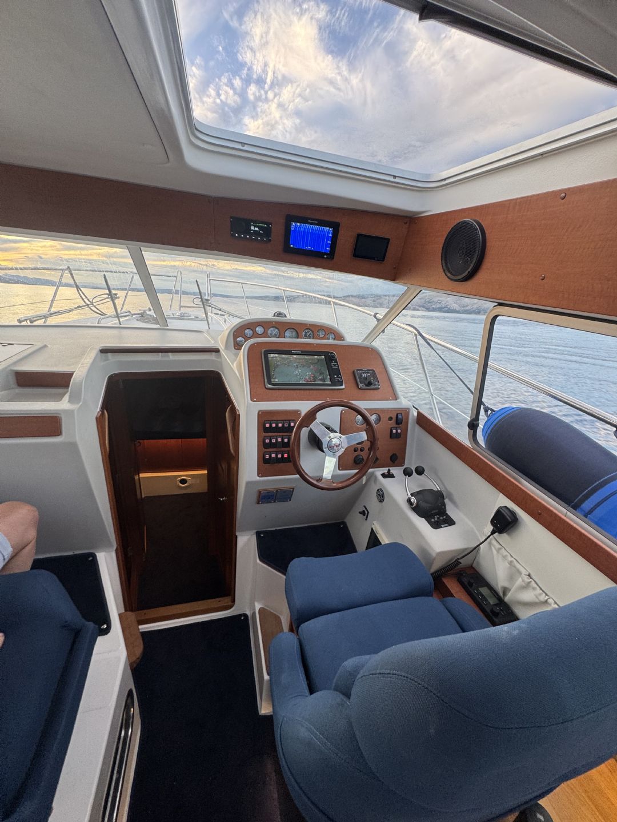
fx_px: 333
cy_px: 411
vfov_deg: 102.1
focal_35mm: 14
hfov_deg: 85.7
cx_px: 308
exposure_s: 1/99
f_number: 2.2
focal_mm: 2.22
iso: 80
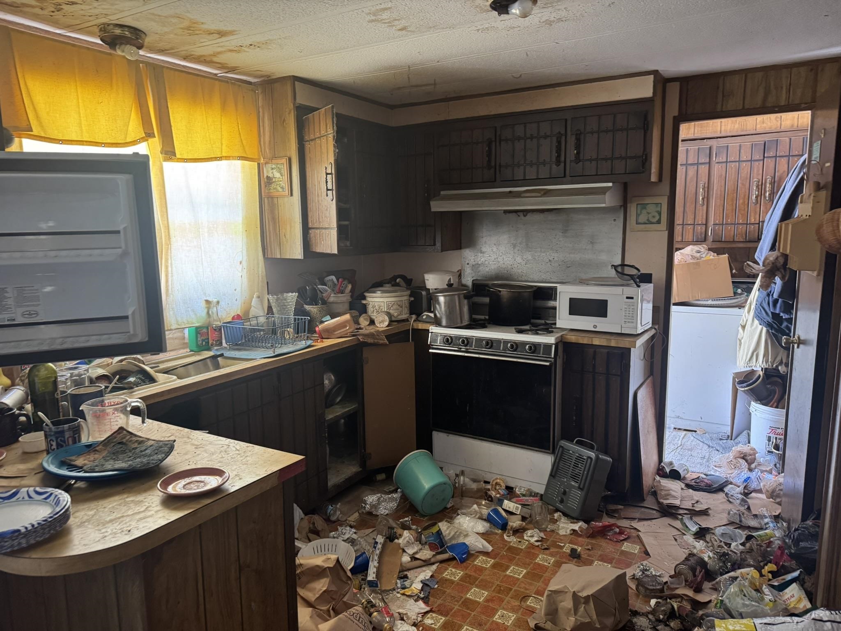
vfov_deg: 56.8
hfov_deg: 71.6
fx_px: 583
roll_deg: +0.5
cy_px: 316
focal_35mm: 24
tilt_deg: -8.4
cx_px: 420
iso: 500
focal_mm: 6.76
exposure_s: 1/60
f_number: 1.78
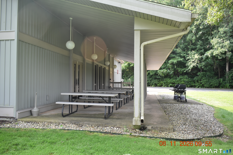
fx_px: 204
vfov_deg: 41.7
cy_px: 78
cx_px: 116
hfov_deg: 59.5
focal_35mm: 32
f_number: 5.6
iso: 400
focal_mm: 21
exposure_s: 1/250
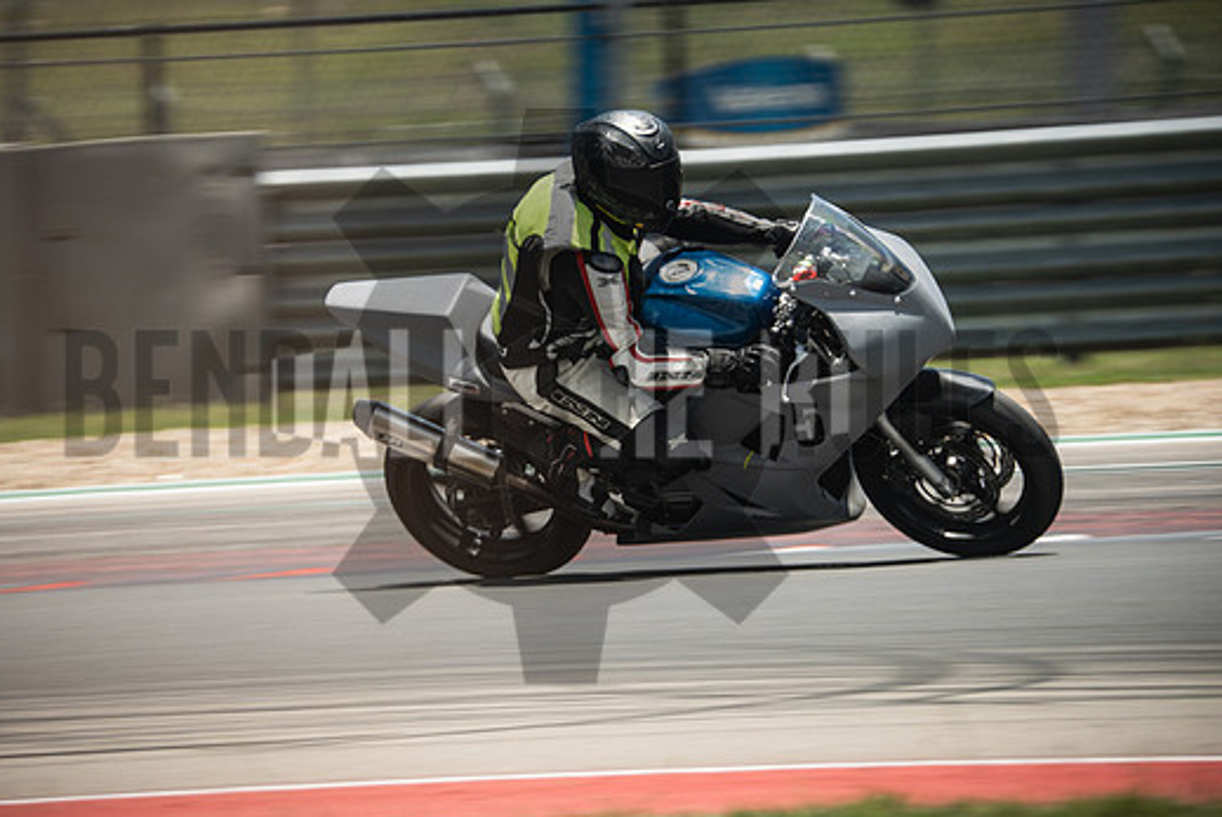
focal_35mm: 670
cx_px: 560
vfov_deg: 2.1
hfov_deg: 3.1
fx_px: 22761
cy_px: 397
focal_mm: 400
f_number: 7.1
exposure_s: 1/250
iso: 160
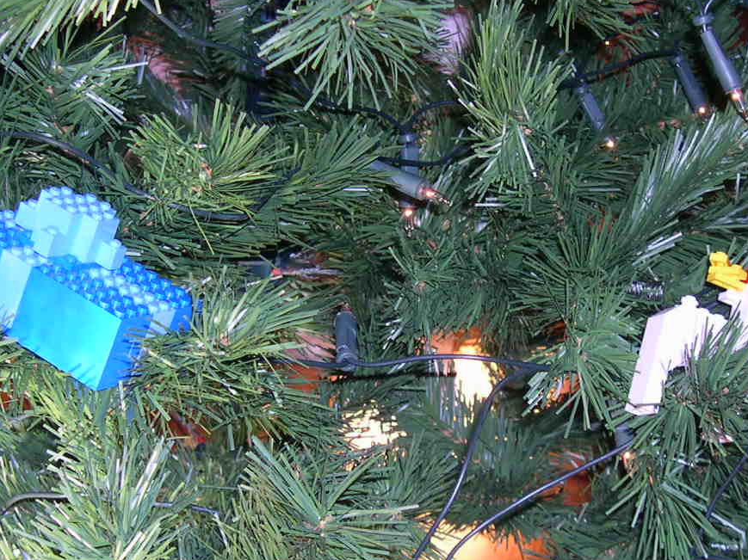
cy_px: 315
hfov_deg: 27.8
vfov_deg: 21.0
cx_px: 399
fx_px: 1512
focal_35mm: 70
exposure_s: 1/60
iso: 100
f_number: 2.8
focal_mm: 8
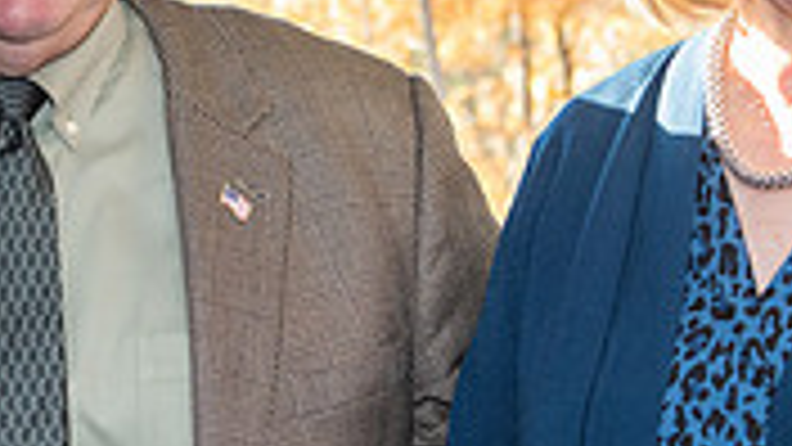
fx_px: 2940
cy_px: 90
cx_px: 108
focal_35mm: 140
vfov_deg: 8.6
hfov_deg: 15.2
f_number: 3.5
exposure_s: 1/250
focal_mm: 36
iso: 800
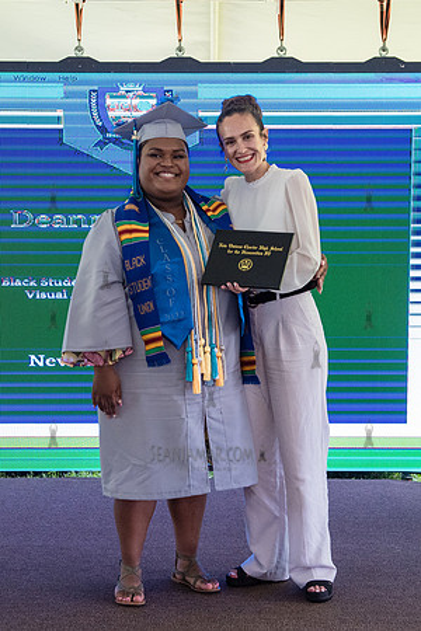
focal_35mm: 68
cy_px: 316
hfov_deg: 19.9
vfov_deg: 29.5
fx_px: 1201
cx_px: 210
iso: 2500
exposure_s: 1/800
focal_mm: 42
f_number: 4
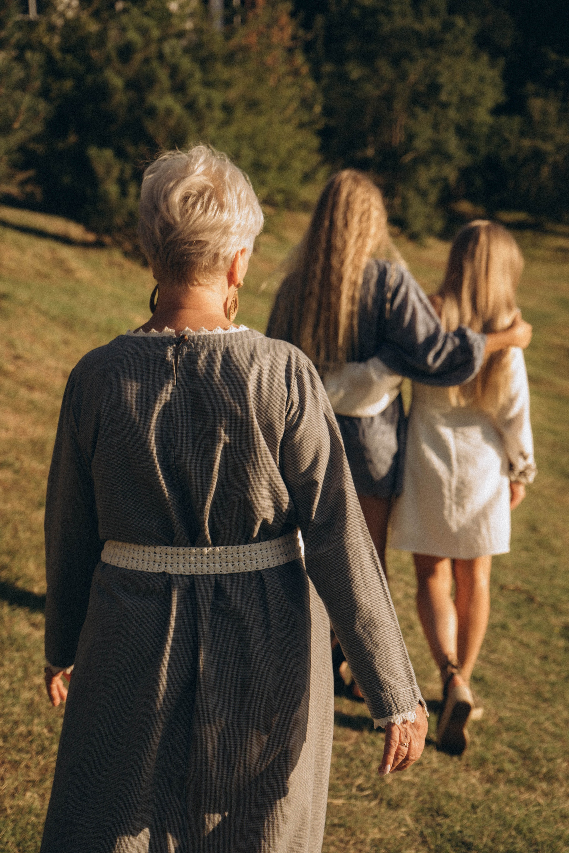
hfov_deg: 19.5
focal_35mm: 70
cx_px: 284
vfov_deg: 28.8
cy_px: 426
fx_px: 1659
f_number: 6.3
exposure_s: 1/320
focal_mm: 70
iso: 320
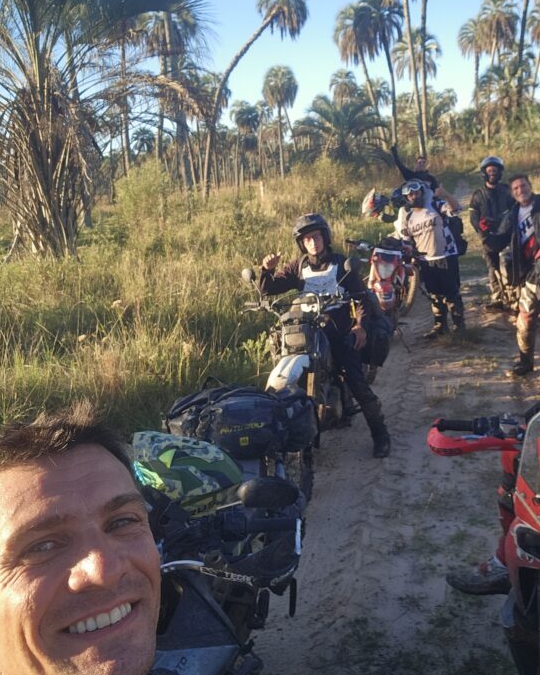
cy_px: 281
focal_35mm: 37
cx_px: 382
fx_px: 739
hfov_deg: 39.4
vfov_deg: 48.9
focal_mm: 3.3
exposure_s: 1/203
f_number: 2.2
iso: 25
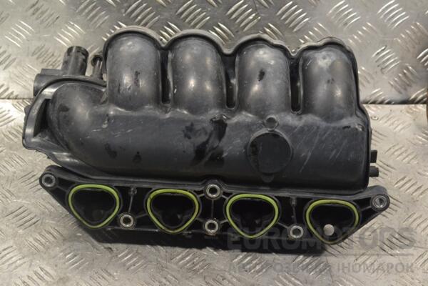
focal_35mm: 68
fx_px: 802
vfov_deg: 20.2
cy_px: 143
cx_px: 214
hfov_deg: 29.9
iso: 3200
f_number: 8
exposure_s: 1/250
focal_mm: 45
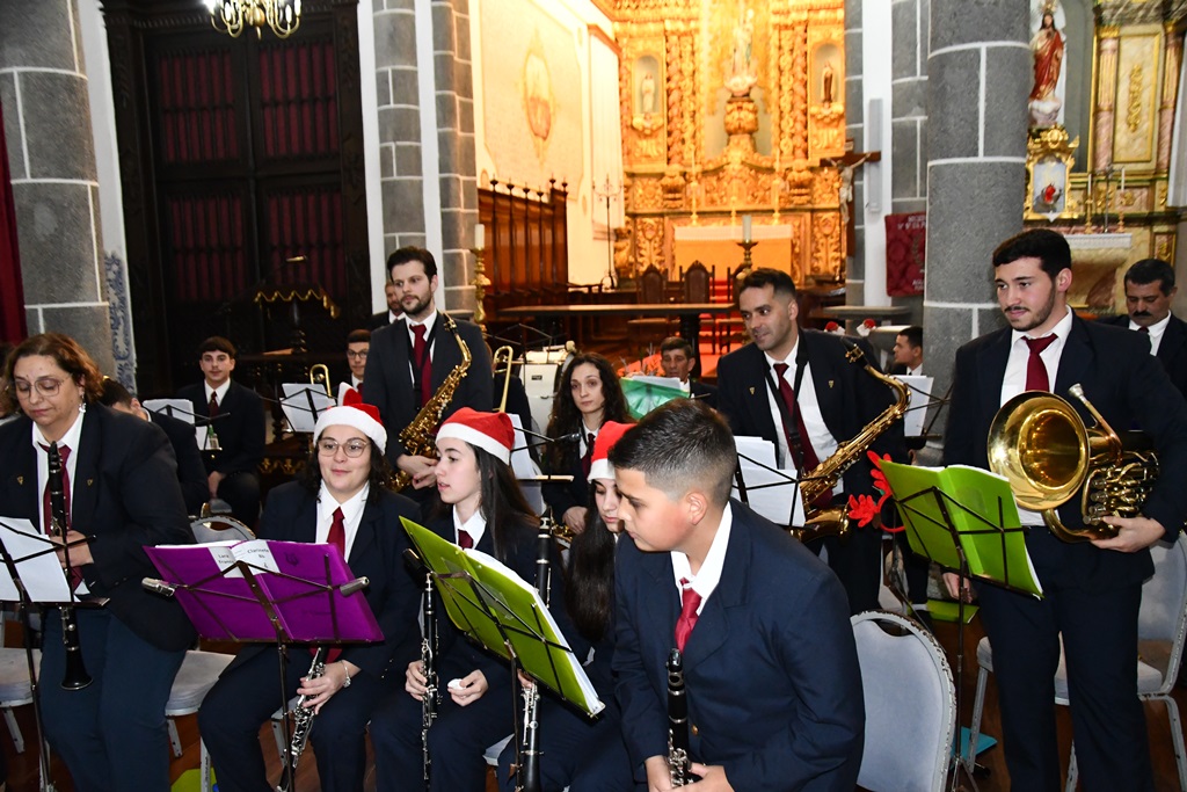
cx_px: 594
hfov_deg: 60.3
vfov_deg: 42.3
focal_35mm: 31
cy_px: 396
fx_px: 1022
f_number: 3.8
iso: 4500
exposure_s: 1/60
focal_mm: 21
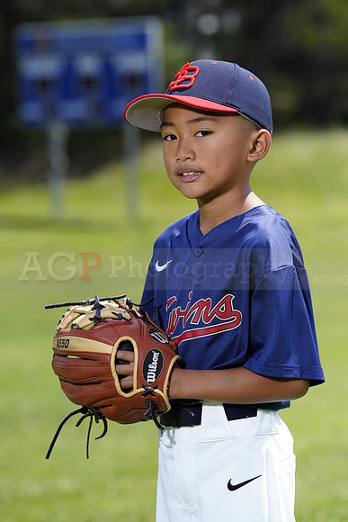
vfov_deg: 10.3
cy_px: 261
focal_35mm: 200
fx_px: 2898
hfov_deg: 6.9
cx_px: 174
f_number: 6.3
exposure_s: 1/250
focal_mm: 200
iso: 100
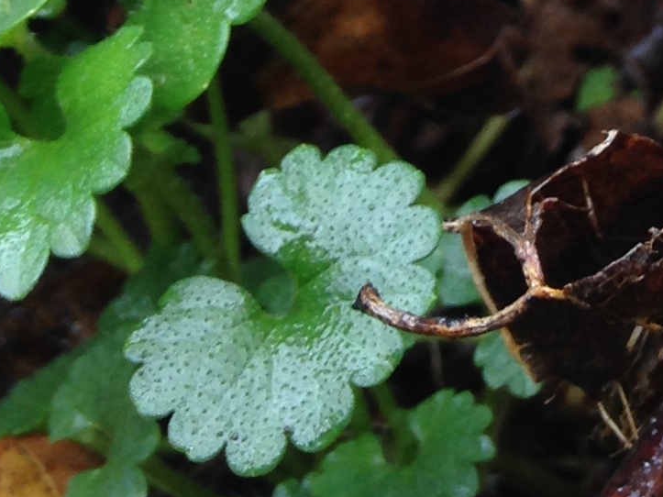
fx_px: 2853
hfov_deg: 12.8
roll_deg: +7.1
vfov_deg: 8.9
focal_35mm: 149
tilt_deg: -24.7
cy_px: -734
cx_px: 879
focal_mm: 4.12
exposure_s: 1/30
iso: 50
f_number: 2.4
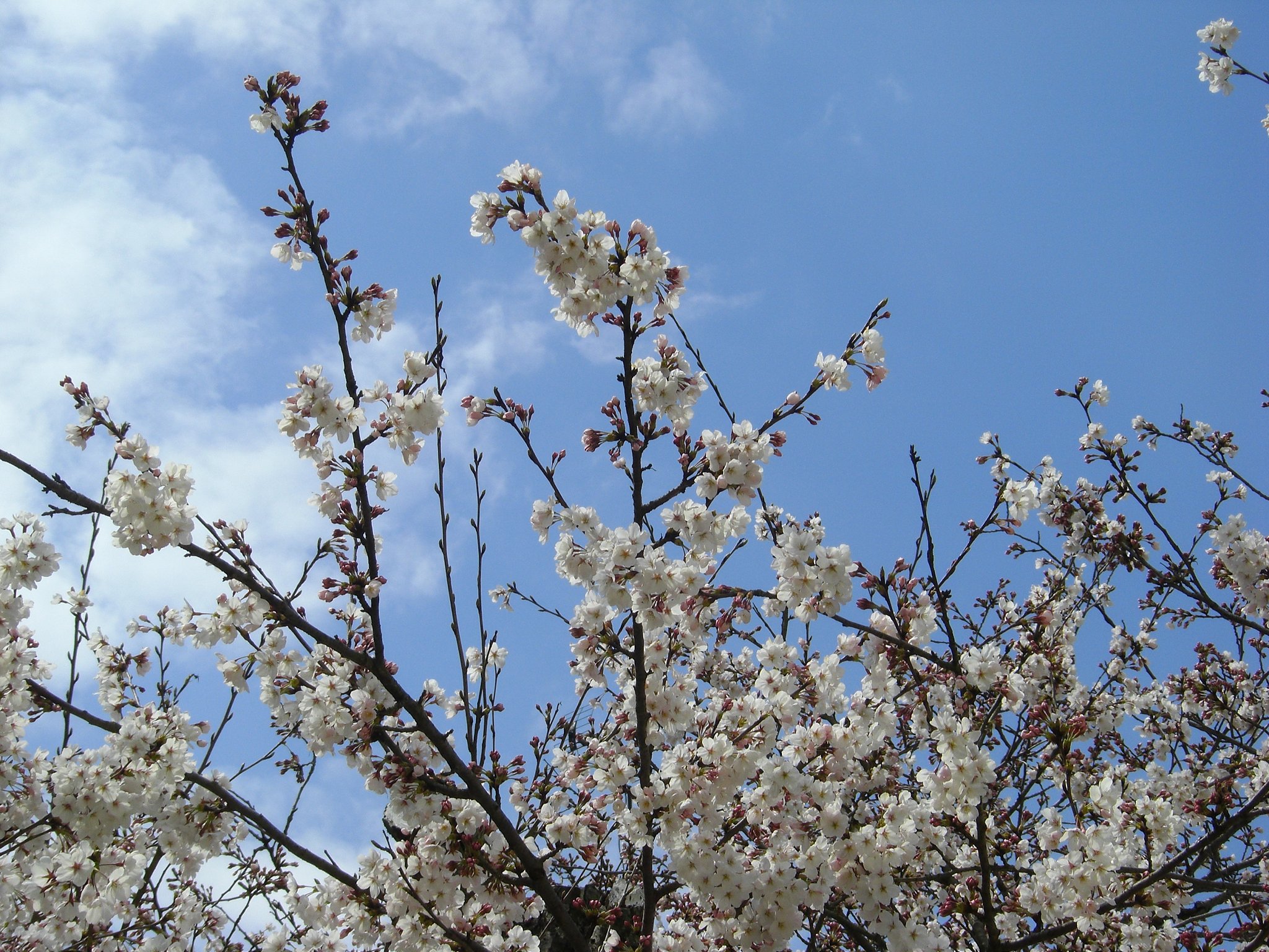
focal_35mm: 95
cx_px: 634
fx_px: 3483
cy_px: 476
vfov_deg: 15.6
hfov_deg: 20.7
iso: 50
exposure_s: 1/400
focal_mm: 15.8
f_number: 5.6
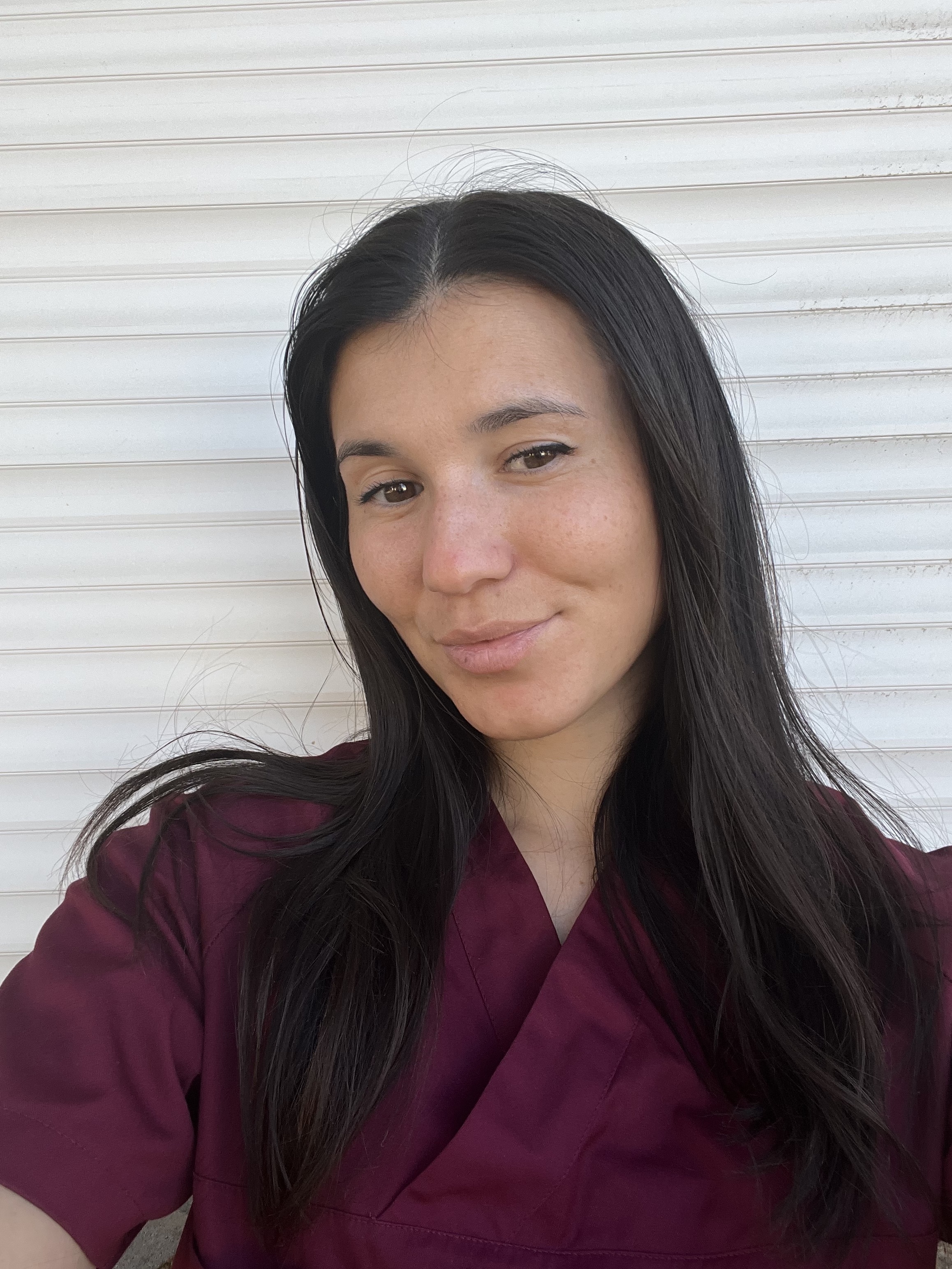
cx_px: 476
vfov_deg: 60.0
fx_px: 1100
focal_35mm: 30
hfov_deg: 46.8
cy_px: 634
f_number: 2.2
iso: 32
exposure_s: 1/121
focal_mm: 2.71
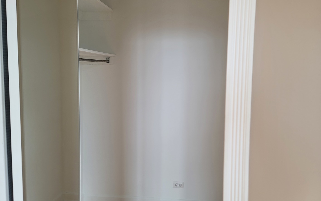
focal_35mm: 27
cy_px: 89
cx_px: 160
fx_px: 236
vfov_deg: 45.9
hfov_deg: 68.4
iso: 100
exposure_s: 1/100
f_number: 1.8
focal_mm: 7
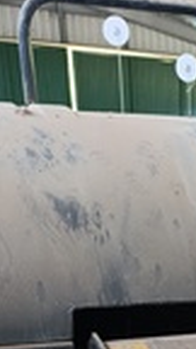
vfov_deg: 25.0
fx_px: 665
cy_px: 465
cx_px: 293
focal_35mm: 72
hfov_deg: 15.5
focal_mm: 6.14
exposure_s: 1/50
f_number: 1.6
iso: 640
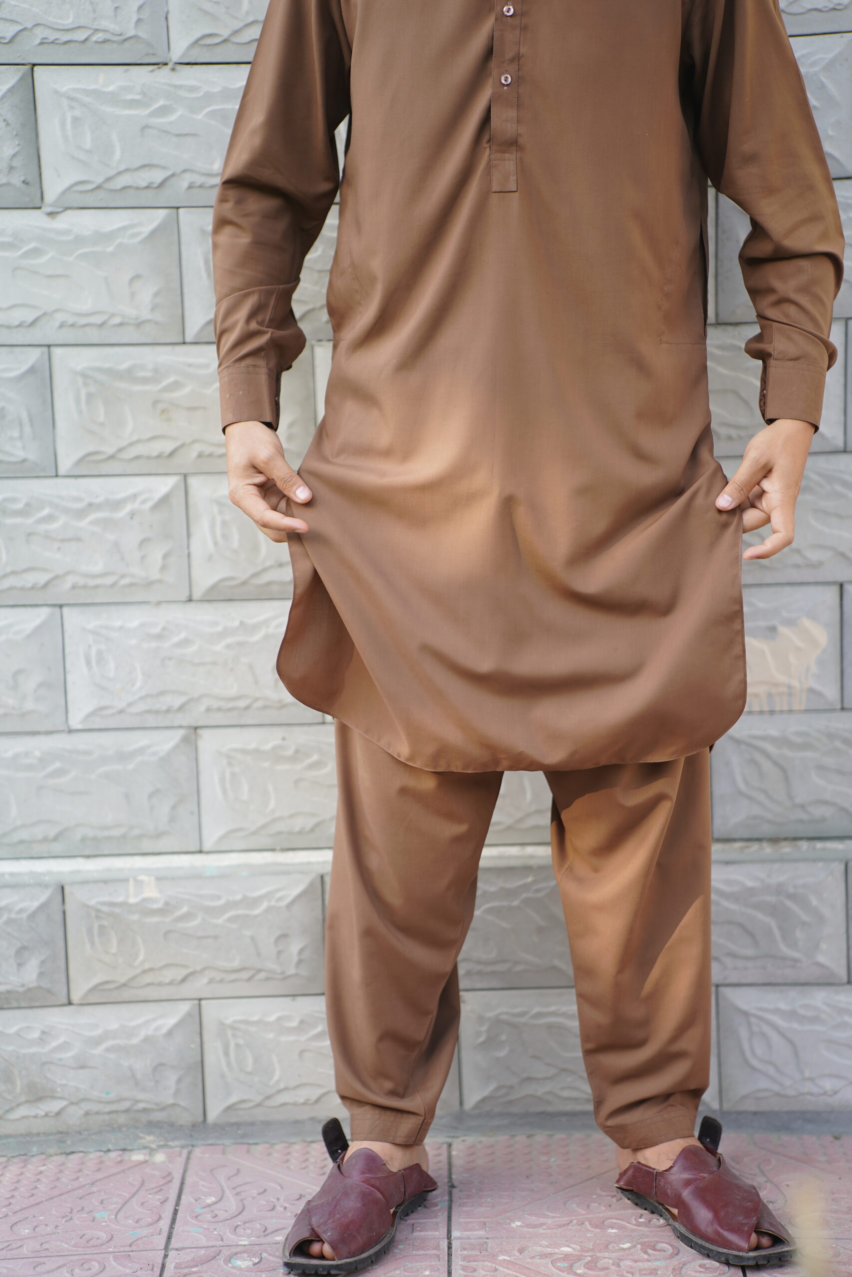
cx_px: 426
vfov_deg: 54.4
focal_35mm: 35
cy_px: 638
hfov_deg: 37.9
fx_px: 1242
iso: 100
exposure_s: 1/500
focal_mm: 35
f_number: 1.4
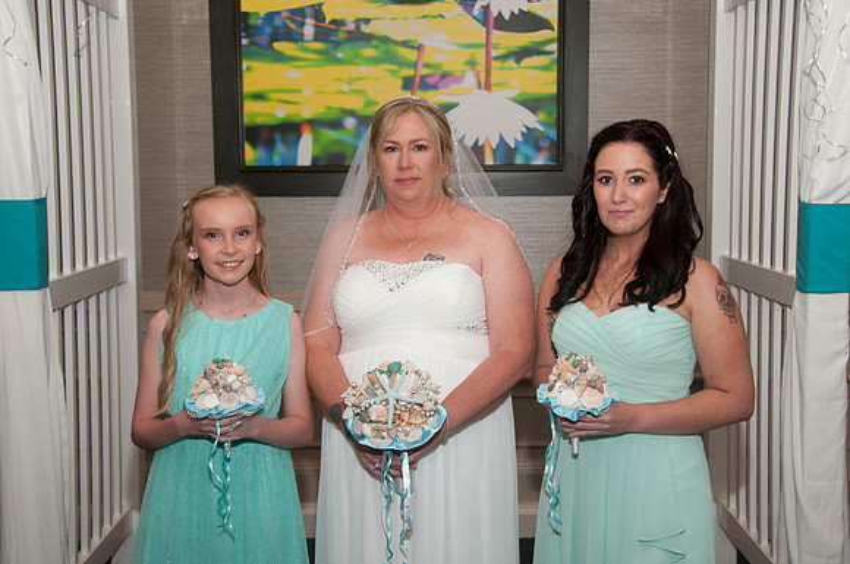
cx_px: 425
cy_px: 282
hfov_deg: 37.9
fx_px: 1238
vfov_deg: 25.7
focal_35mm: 52
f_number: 5.6
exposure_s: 1/60
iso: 400
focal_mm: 35
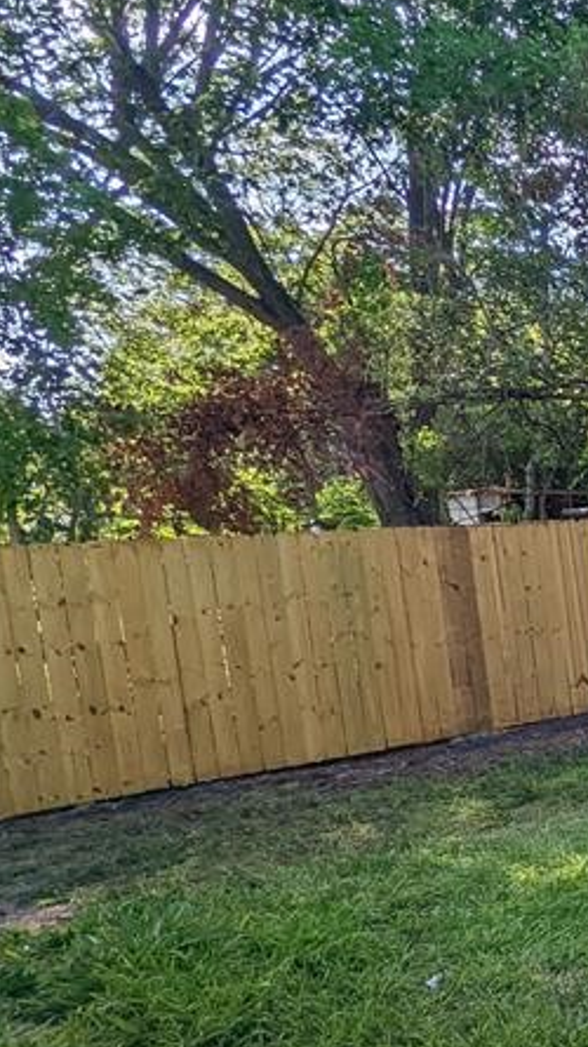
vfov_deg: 49.8
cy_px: 678
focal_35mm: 40
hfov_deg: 20.0
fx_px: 1110
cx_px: 1101
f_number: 2.2
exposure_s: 1/1368
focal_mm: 2.35
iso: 47
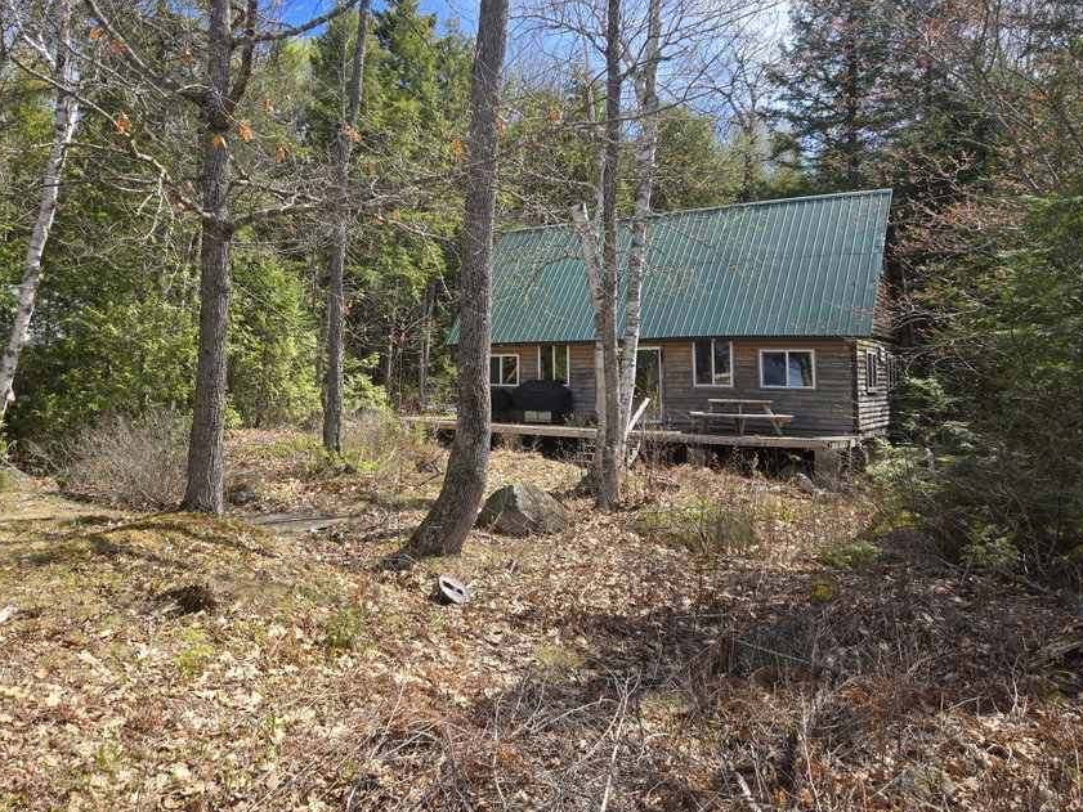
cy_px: 327
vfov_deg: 49.5
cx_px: 461
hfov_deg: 63.1
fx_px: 876
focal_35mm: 28
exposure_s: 1/984
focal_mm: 5.4
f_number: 1.8
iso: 25
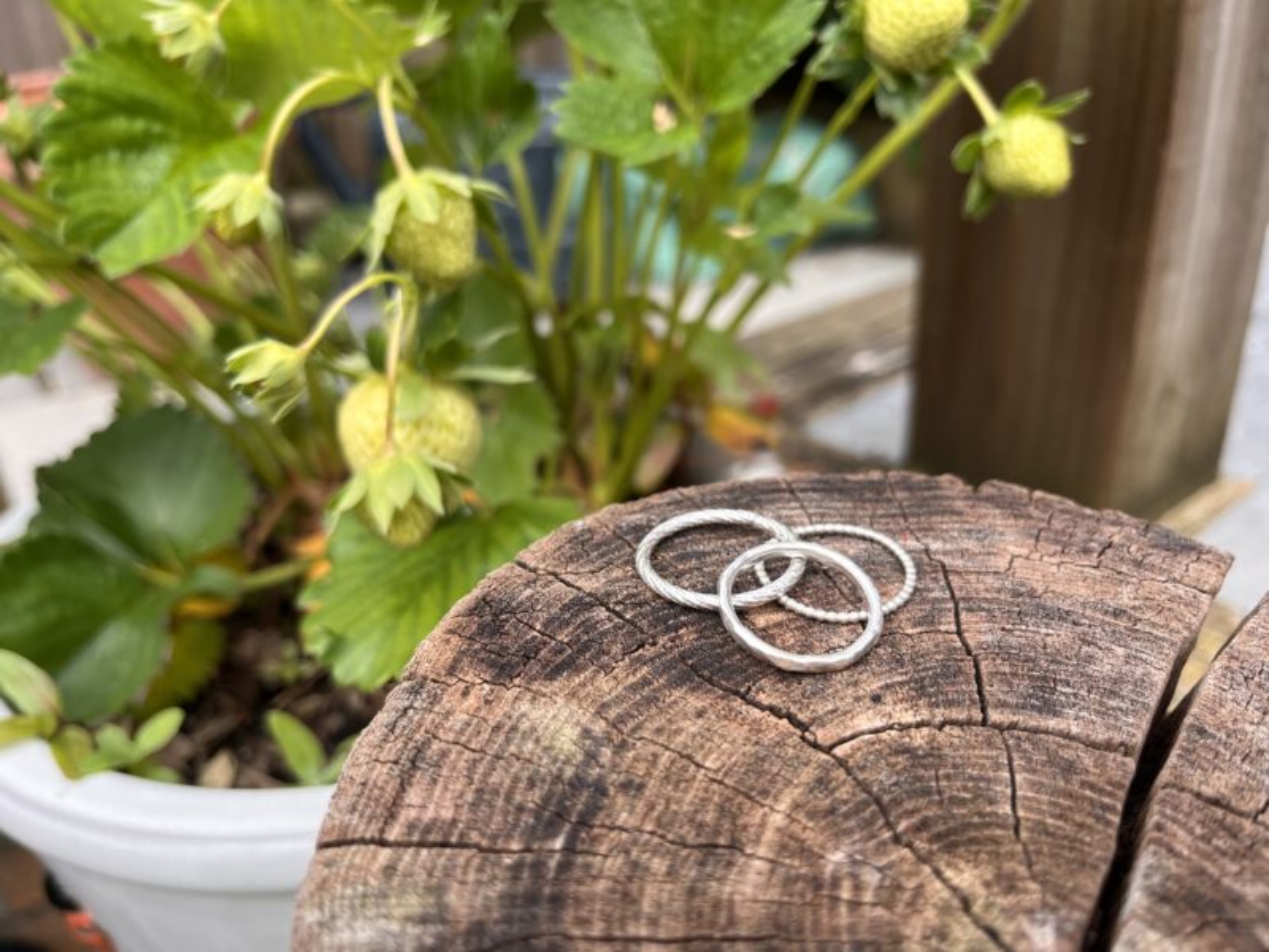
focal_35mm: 26
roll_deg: +1.7
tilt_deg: -27.7
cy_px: 476
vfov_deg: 53.1
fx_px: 953
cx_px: 634
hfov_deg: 67.3
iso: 50
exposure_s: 1/804
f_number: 1.6
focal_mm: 5.1
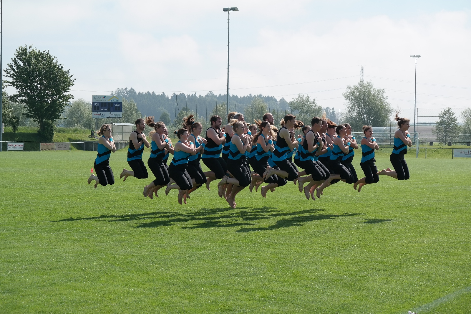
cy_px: 157
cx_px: 236
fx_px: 1007
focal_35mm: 77
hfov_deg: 26.3
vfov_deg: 17.7
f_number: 7.1
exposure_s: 1/400
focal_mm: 50
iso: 200
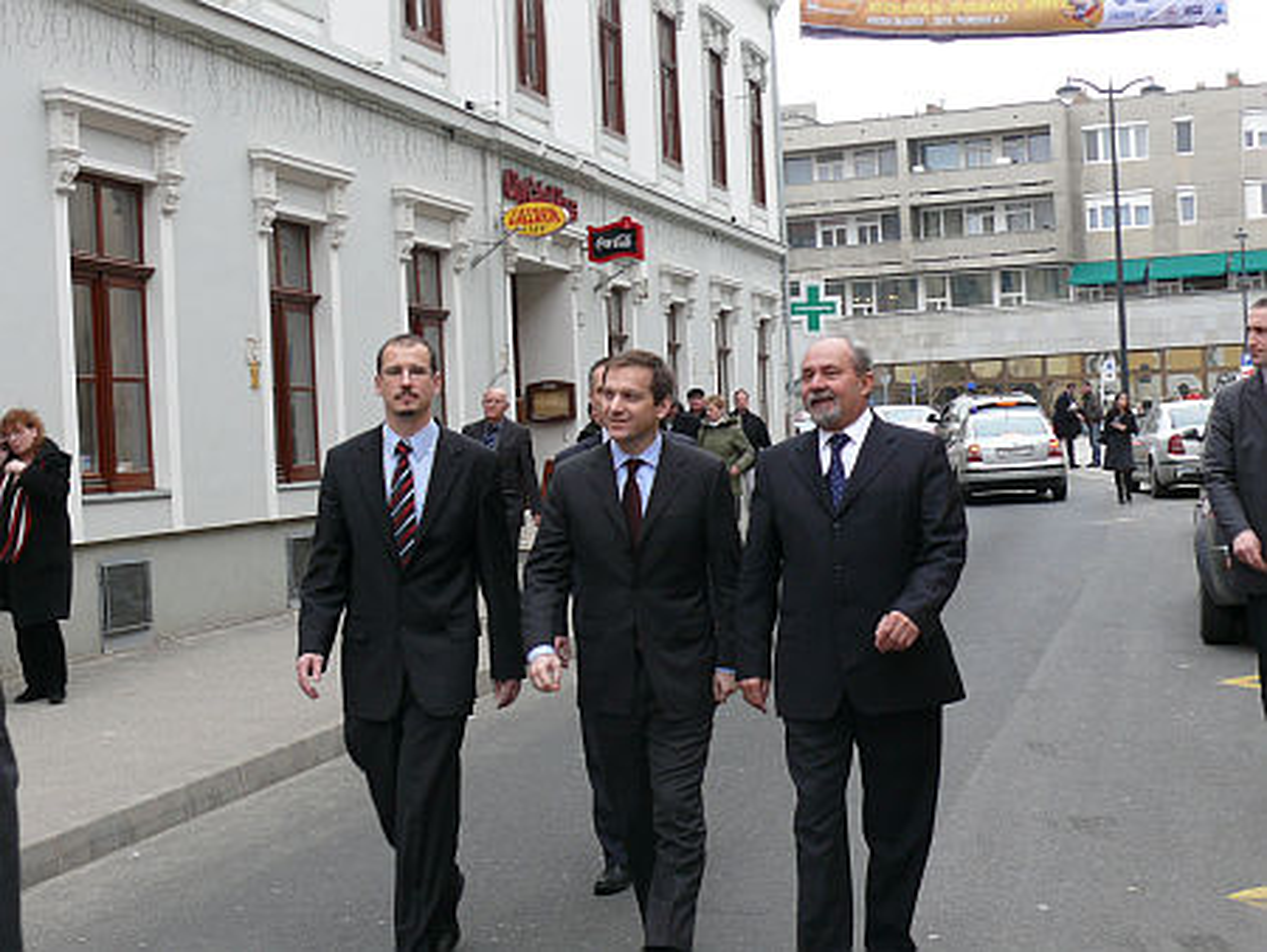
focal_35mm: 57
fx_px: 2087
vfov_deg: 25.7
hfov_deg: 33.8
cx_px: 634
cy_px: 476
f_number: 4
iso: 100
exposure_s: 1/125
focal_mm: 9.8
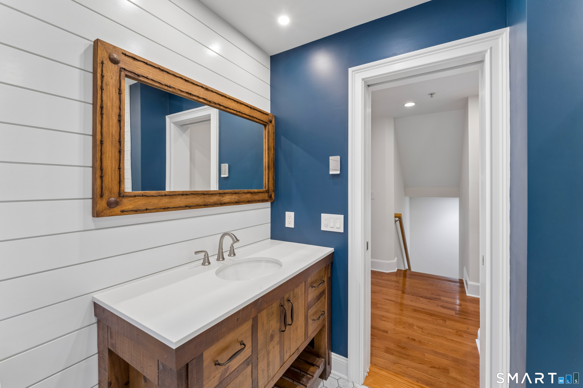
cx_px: 292
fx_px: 240
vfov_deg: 78.1
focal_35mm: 15
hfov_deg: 101.1
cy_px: 194
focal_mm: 14.8
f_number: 13
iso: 400
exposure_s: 1/5
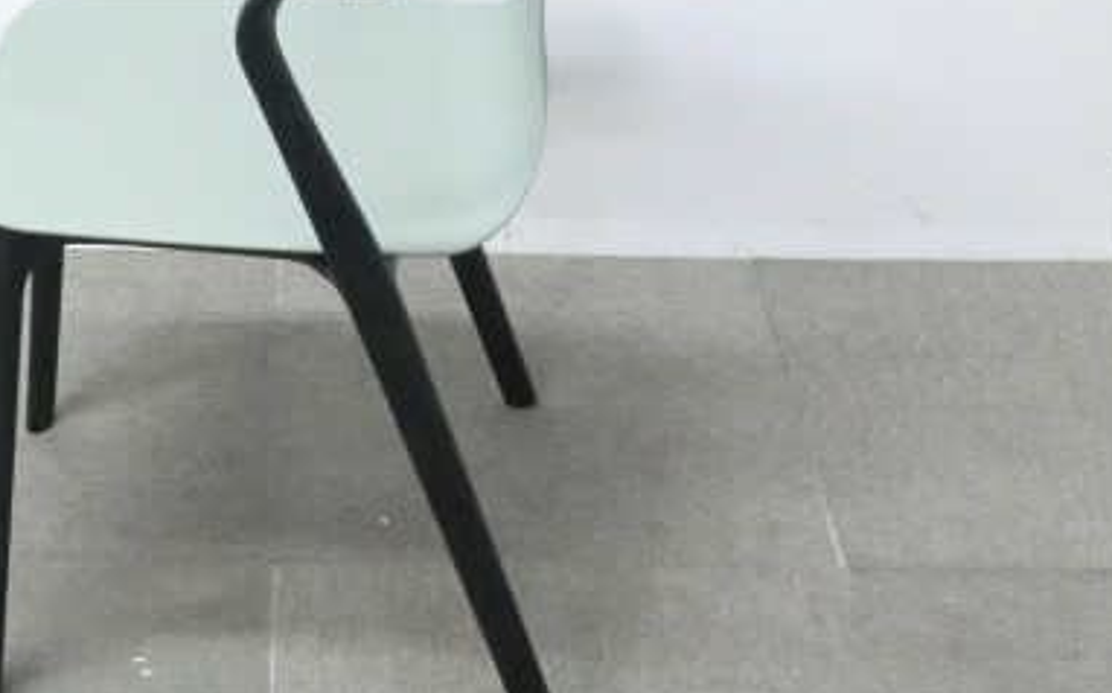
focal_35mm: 80
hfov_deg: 25.5
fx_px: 2422
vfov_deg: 16.1
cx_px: 268
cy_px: 102
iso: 800
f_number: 4.3
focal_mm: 8.2
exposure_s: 1/20
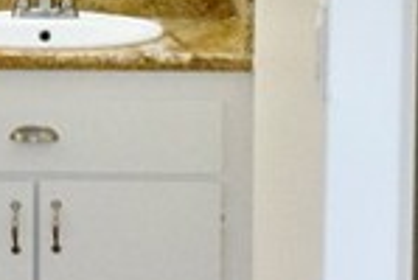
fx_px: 2152
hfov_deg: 10.8
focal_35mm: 185
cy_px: -112
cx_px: -129
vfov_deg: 7.4
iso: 800
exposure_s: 1/200
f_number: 7.1
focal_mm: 18
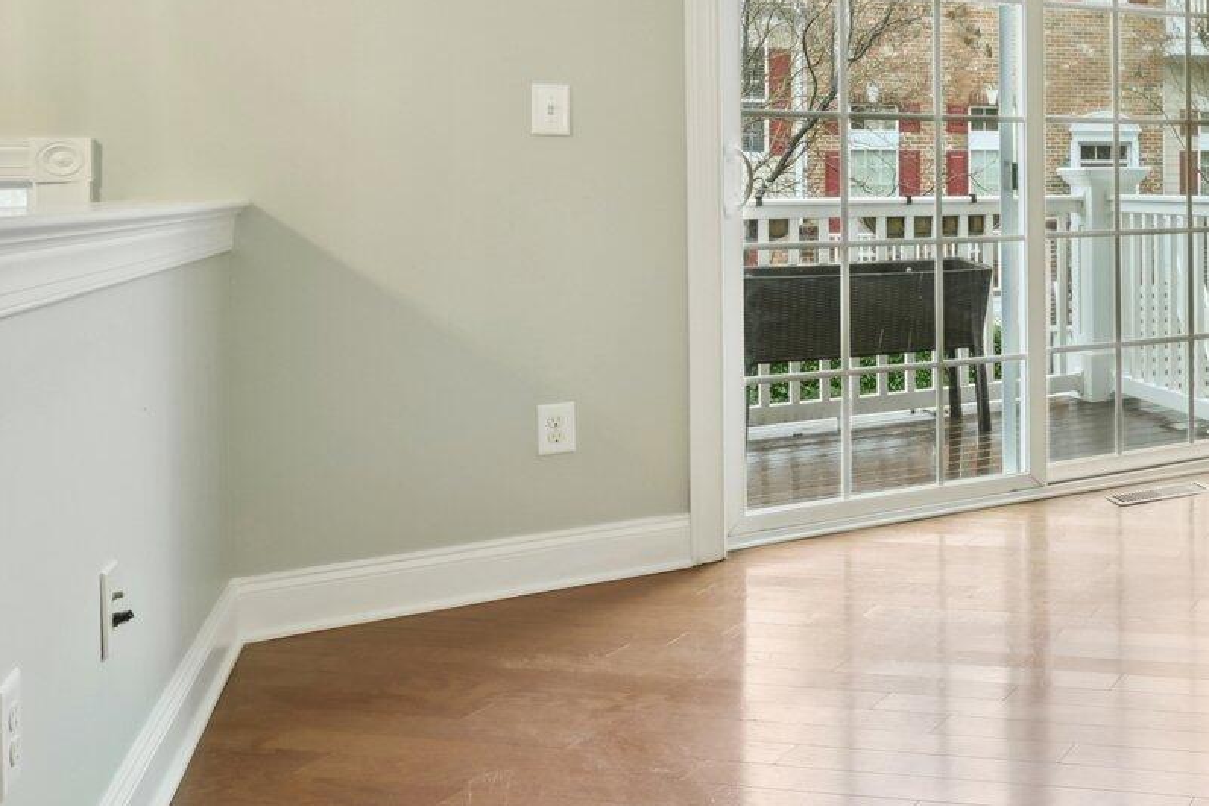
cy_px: 178
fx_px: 1209
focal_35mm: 36
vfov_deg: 35.8
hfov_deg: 42.2
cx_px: 1323
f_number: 8
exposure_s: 1/15
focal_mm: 14
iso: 400
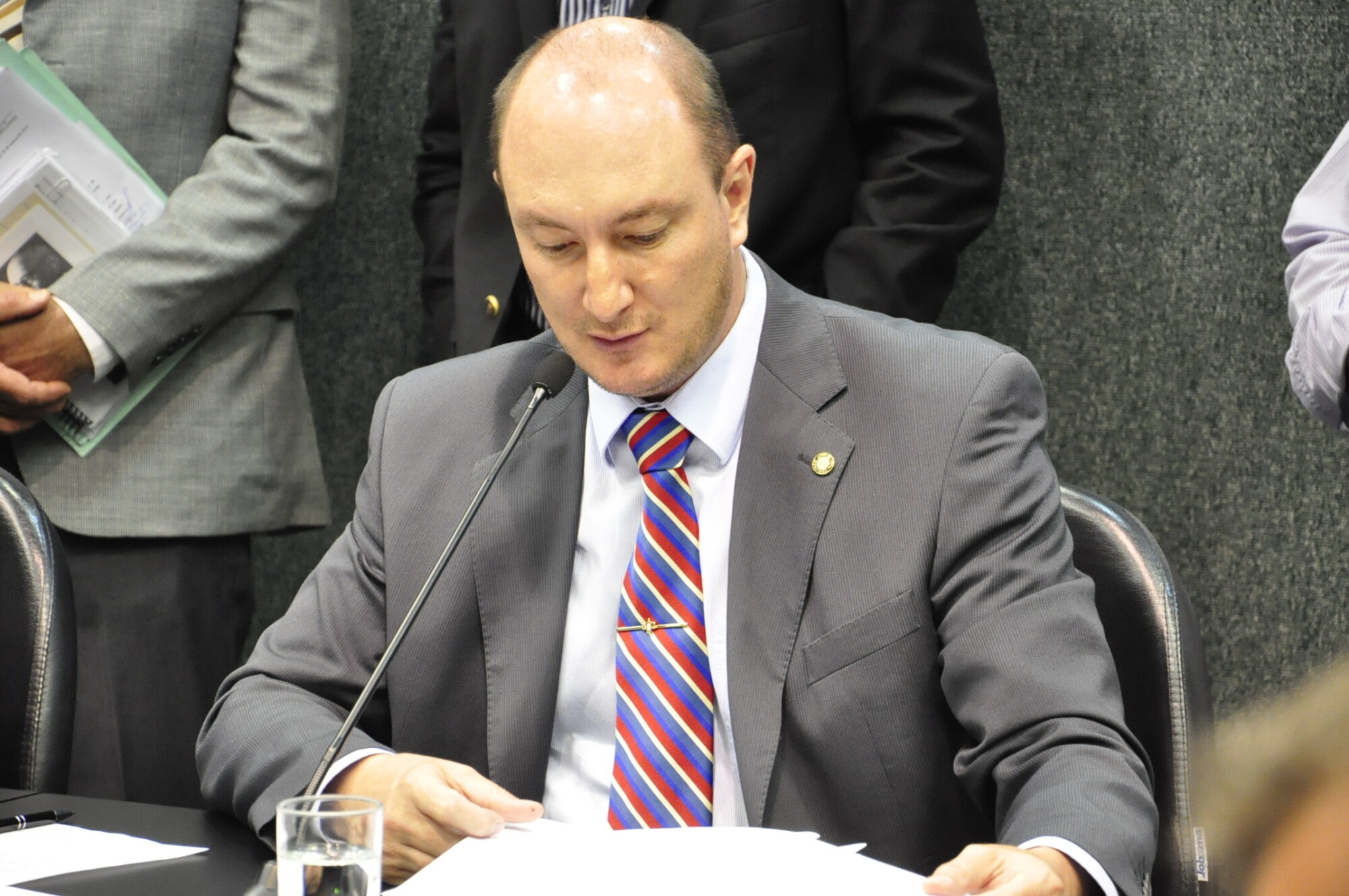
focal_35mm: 158
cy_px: 448
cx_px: 674
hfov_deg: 13.1
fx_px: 5894
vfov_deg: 8.7
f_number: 5.6
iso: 2500
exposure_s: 1/40
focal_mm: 105
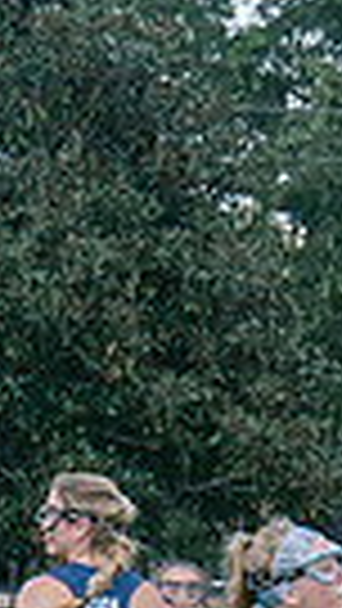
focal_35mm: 765
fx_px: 12325
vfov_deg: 2.8
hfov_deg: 1.6
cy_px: 711
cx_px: 1113
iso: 250
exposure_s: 1/500
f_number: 5.6
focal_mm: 70
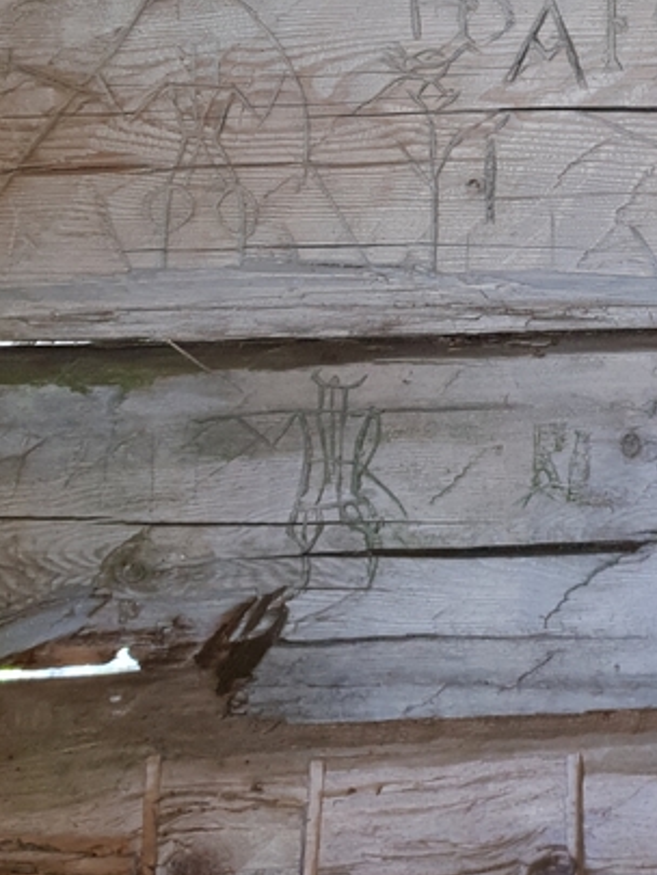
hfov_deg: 18.7
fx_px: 1948
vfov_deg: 23.4
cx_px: 653
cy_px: -151
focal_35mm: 77
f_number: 1.5
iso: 80
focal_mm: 4.3
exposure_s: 1/60
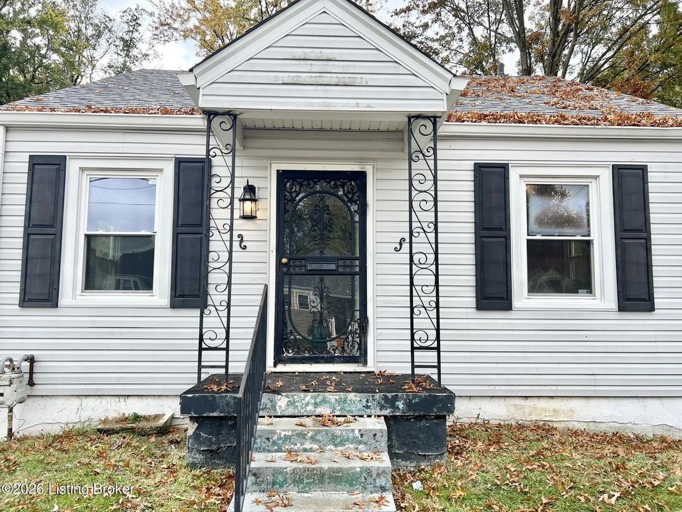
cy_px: 256
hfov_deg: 67.3
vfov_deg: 53.1
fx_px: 512
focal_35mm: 26
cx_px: 341
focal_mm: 5.7
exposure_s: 1/1100
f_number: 1.5
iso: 50
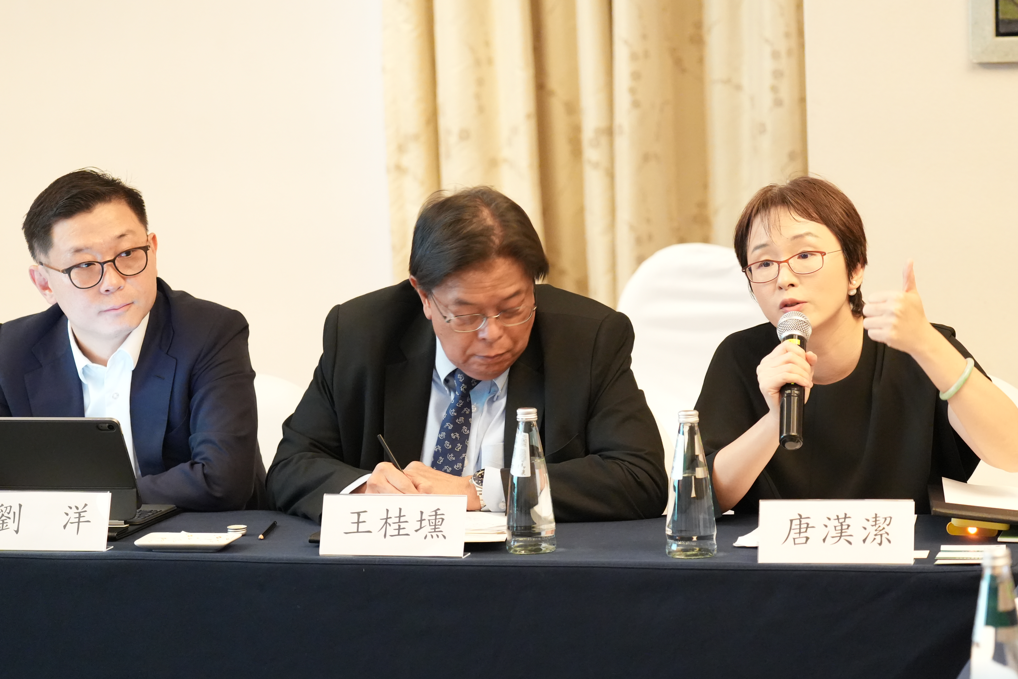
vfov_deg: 12.0
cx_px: 517
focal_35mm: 114
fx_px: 3223
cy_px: 329
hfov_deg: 17.9
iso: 8000
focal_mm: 92
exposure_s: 1/60
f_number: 4
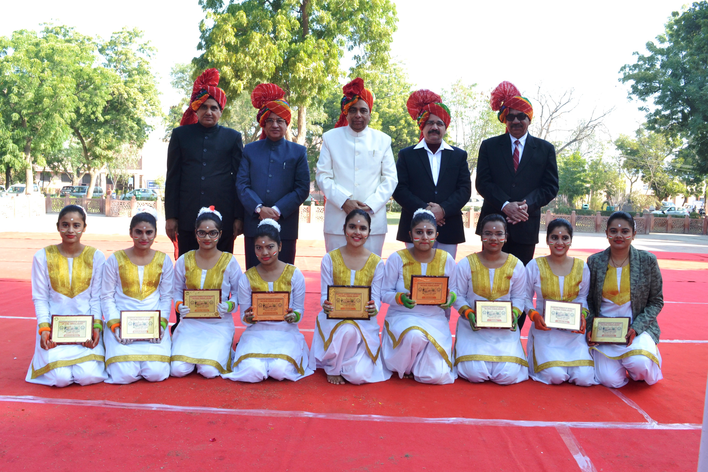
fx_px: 590
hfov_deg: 61.9
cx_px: 354
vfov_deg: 43.6
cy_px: 236
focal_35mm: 30
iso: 800
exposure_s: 1/100
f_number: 11
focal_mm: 20
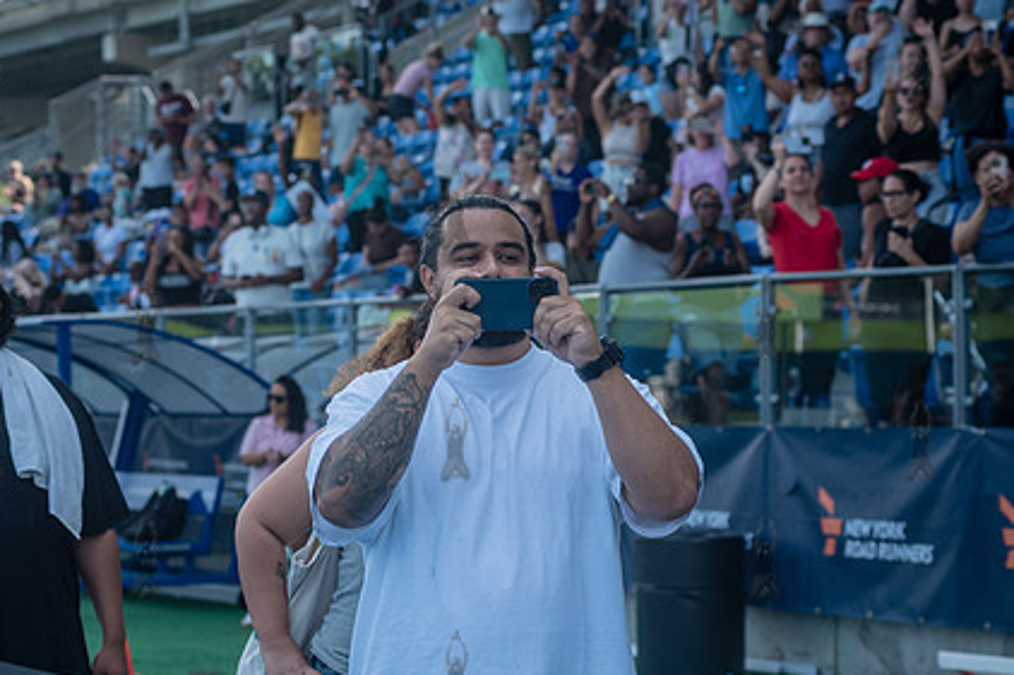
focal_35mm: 110
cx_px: 454
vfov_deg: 12.4
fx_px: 3097
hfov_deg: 18.6
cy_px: 438
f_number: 4.5
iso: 160
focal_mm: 80
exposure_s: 1/500
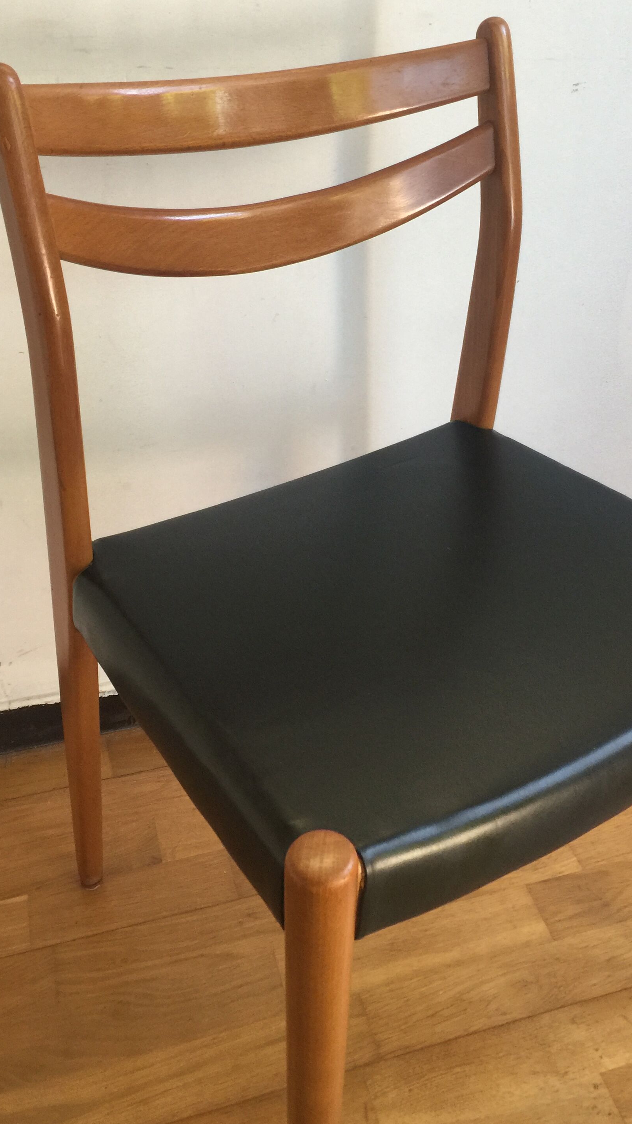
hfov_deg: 32.8
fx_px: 1073
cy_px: 496
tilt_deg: -34.0
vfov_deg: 55.2
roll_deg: -2.3
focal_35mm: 36
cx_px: 365
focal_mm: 4.15
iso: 64
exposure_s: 1/33
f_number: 2.2
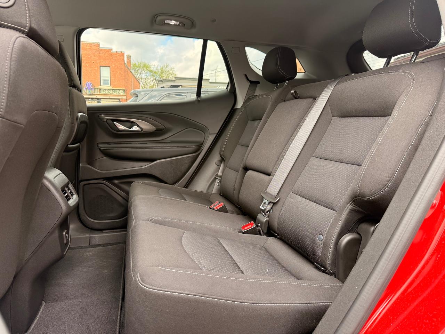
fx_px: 309
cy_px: 167
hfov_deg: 71.6
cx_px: 222
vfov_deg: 56.8
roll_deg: -1.8
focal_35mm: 24
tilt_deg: -6.7
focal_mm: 6.76
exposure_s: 1/243
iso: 125
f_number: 1.78
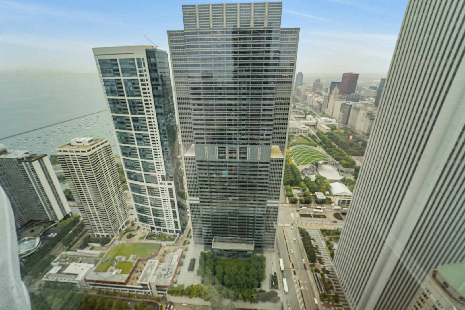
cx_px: 232
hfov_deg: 104.3
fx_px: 181
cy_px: 155
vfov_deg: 81.2
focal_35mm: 14
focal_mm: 14
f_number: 6.3
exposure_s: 1/60
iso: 100
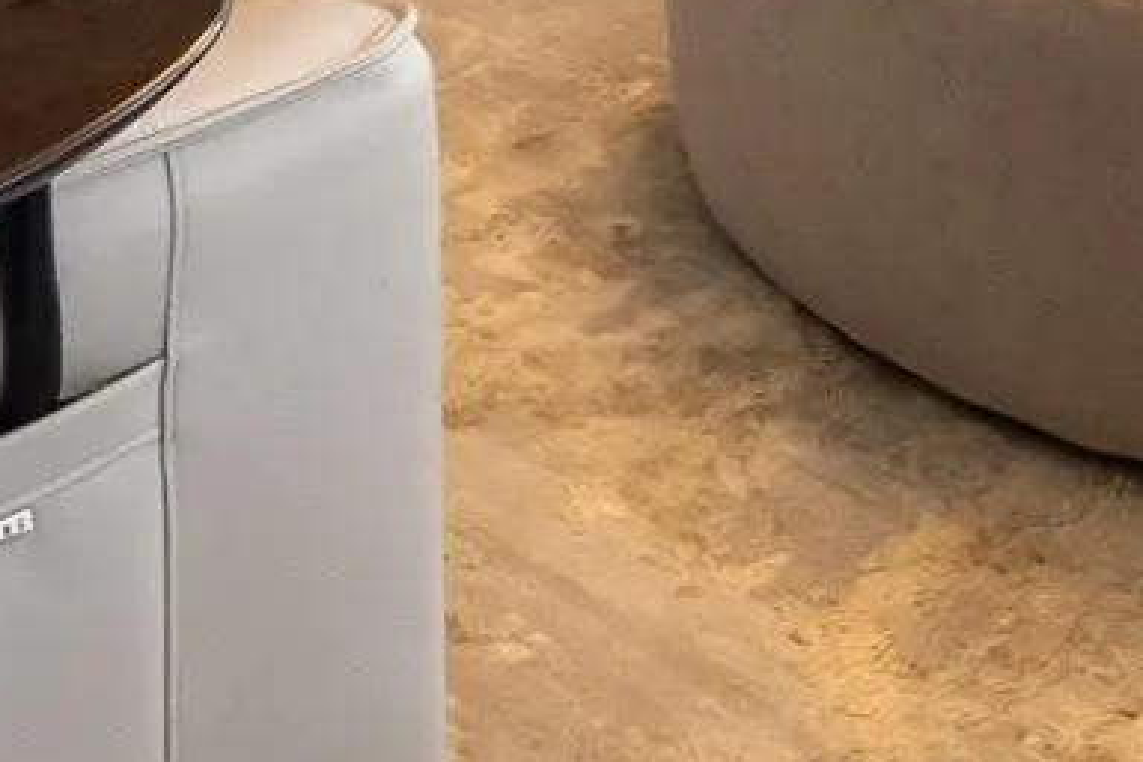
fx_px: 3429
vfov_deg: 9.2
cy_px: -1729
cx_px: 1203
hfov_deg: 18.3
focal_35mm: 108
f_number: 9
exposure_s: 1/80
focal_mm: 9
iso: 250
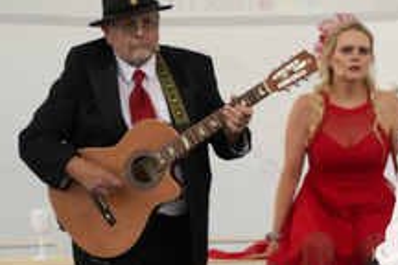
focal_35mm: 175
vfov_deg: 7.8
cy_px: 125
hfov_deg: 11.6
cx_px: 384
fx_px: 1935
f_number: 6.3
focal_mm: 84
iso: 640
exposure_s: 1/320
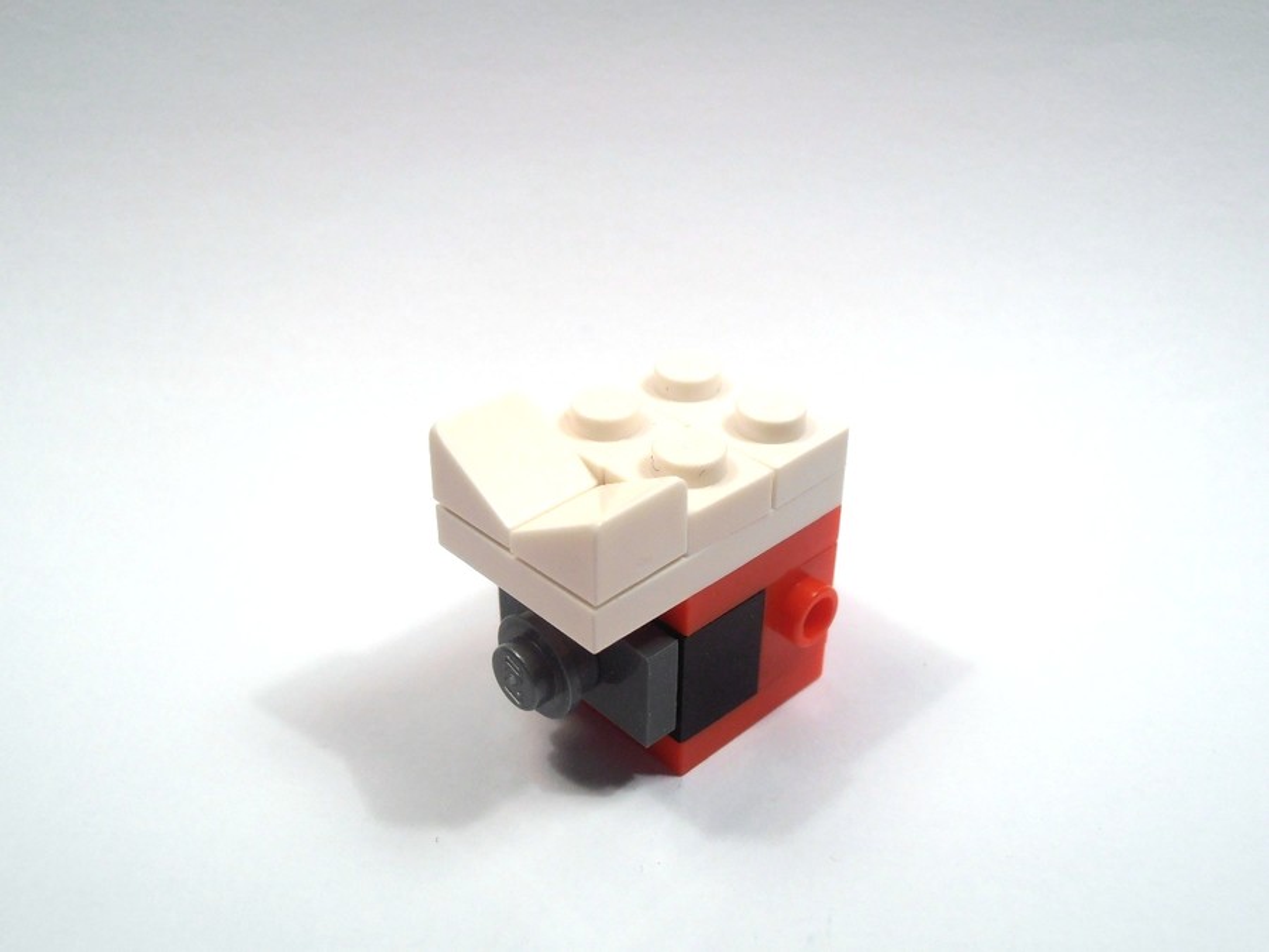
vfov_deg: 38.7
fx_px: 1356
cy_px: 476
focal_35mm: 37
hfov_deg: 50.1
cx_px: 634
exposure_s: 1/100
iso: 80
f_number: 3.9
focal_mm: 6.61
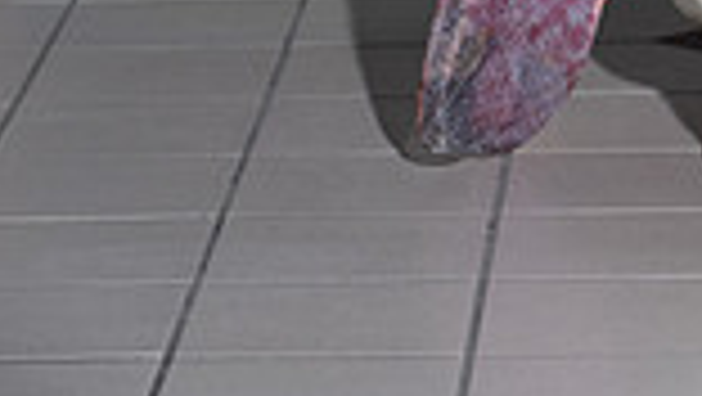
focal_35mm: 318
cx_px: 630
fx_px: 5923
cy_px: -562
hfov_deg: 6.8
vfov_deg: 3.8
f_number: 6.3
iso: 1000
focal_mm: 105
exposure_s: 1/160
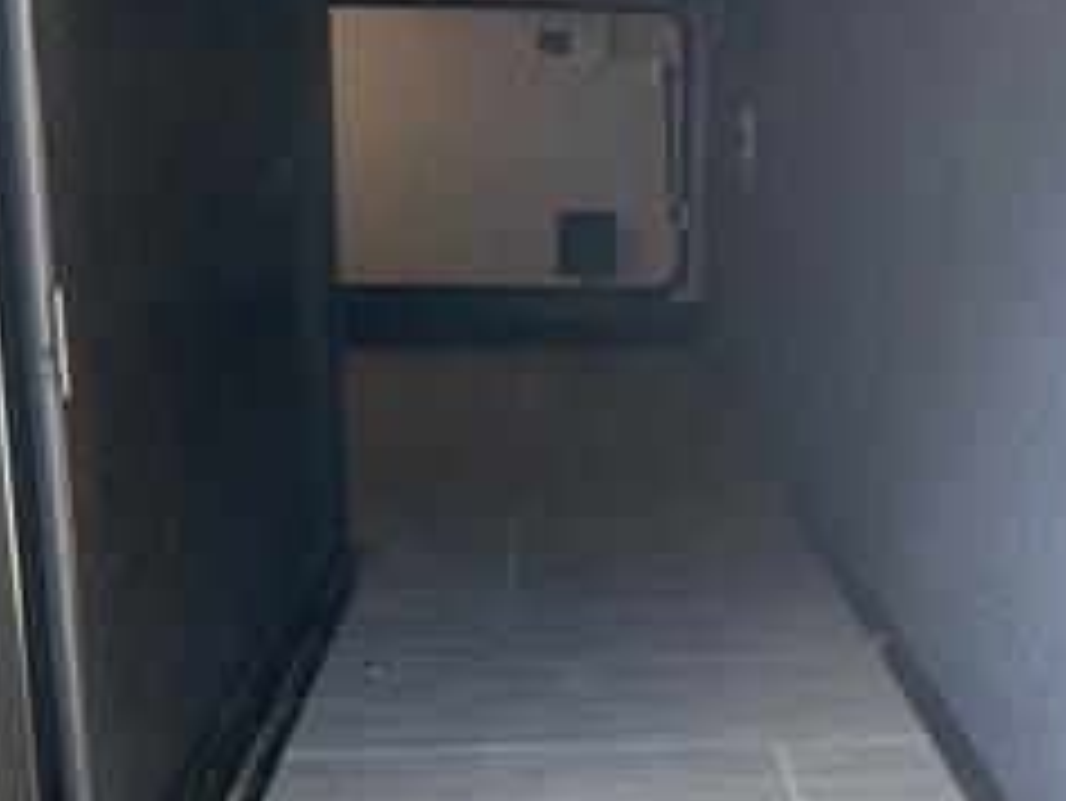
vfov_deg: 29.7
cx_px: 652
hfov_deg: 38.7
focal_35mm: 49
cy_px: 436
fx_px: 1510
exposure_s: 1/181
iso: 25
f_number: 1.8
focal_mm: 3
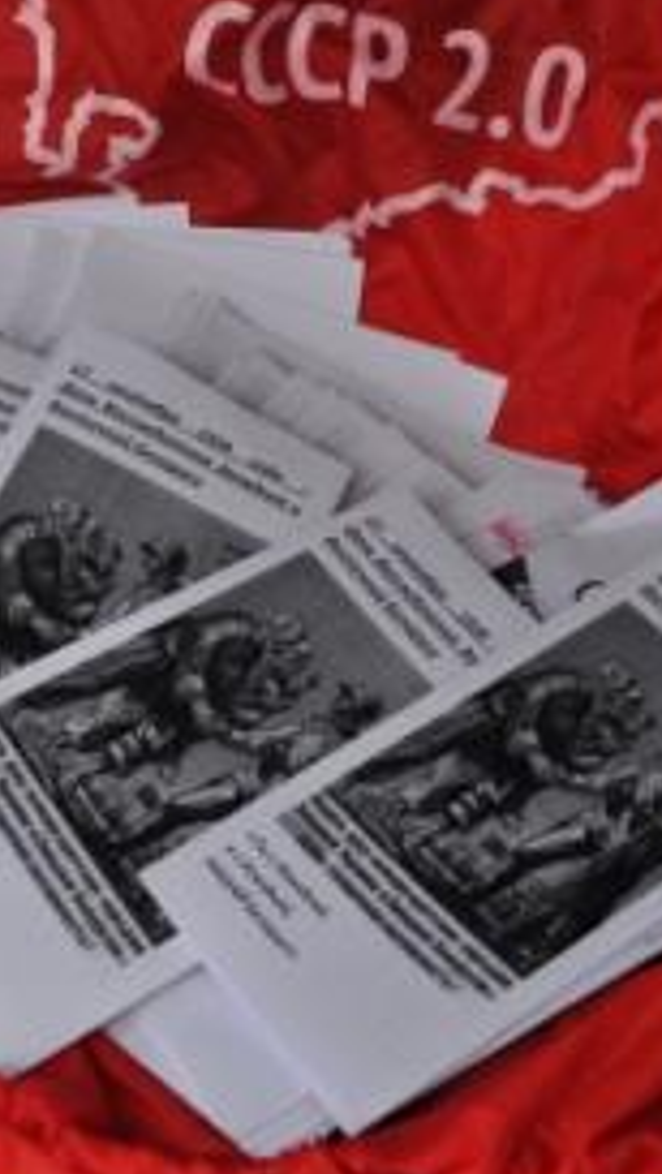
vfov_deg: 31.4
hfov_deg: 18.0
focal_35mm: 67
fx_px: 2086
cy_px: 559
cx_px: 232
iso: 200
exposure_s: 1/320
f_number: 6.3
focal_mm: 26
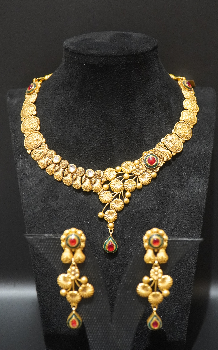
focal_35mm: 56
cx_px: 125
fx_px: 532
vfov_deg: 36.3
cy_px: 182
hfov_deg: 23.1
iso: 2000
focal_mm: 26
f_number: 4
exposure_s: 1/60
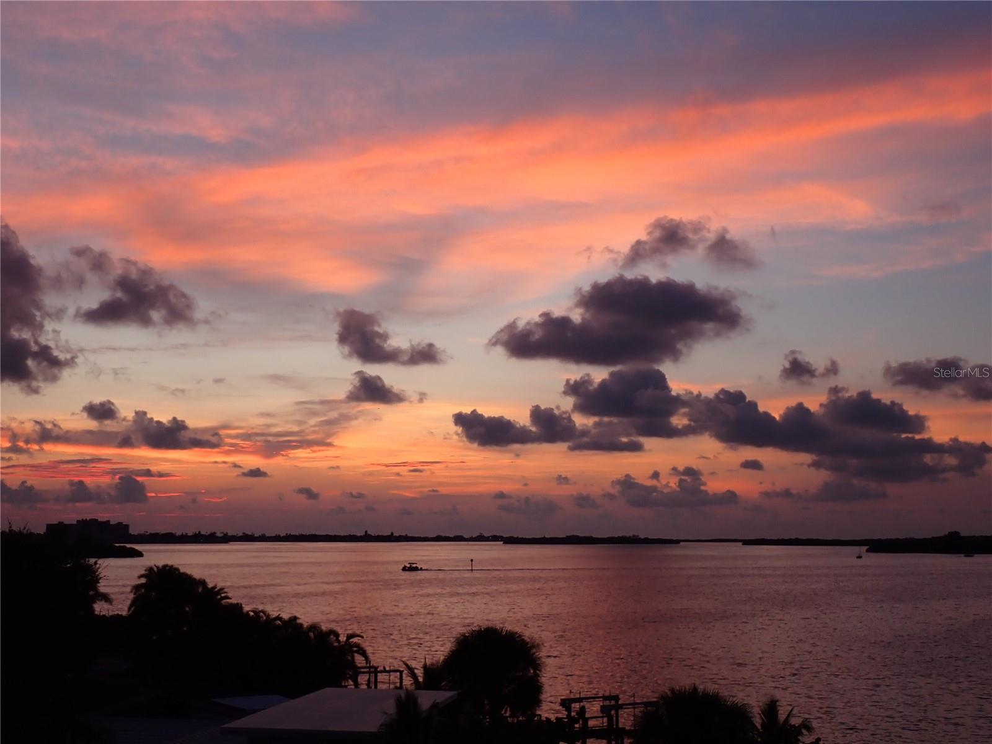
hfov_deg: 38.2
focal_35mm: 50
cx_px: 496
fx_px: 1433
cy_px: 372
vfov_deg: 29.1
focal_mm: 9.01
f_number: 3.2
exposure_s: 1/125
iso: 160
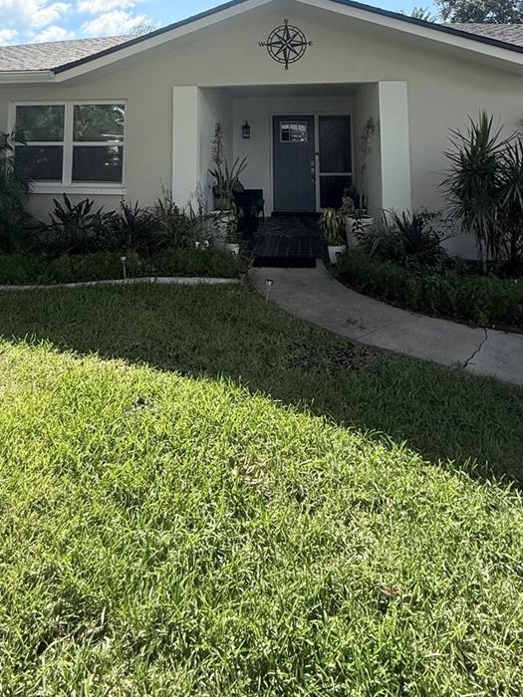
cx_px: 233
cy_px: 104
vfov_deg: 62.9
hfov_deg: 56.7
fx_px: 483
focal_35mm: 24
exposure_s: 1/2237
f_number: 2.2
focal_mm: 2.22
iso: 64
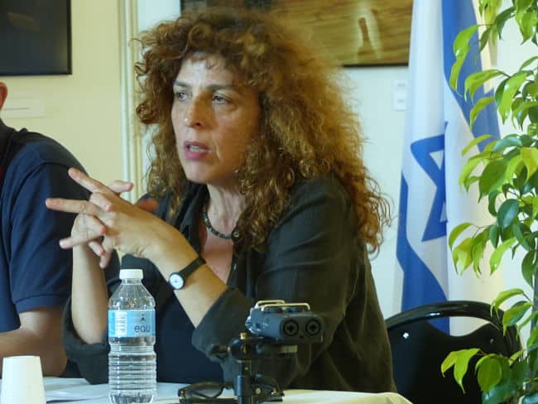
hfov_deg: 12.2
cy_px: 202
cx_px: 269
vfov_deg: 9.2
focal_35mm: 162
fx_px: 2519
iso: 400
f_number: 2.8
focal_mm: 29.2
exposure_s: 1/13
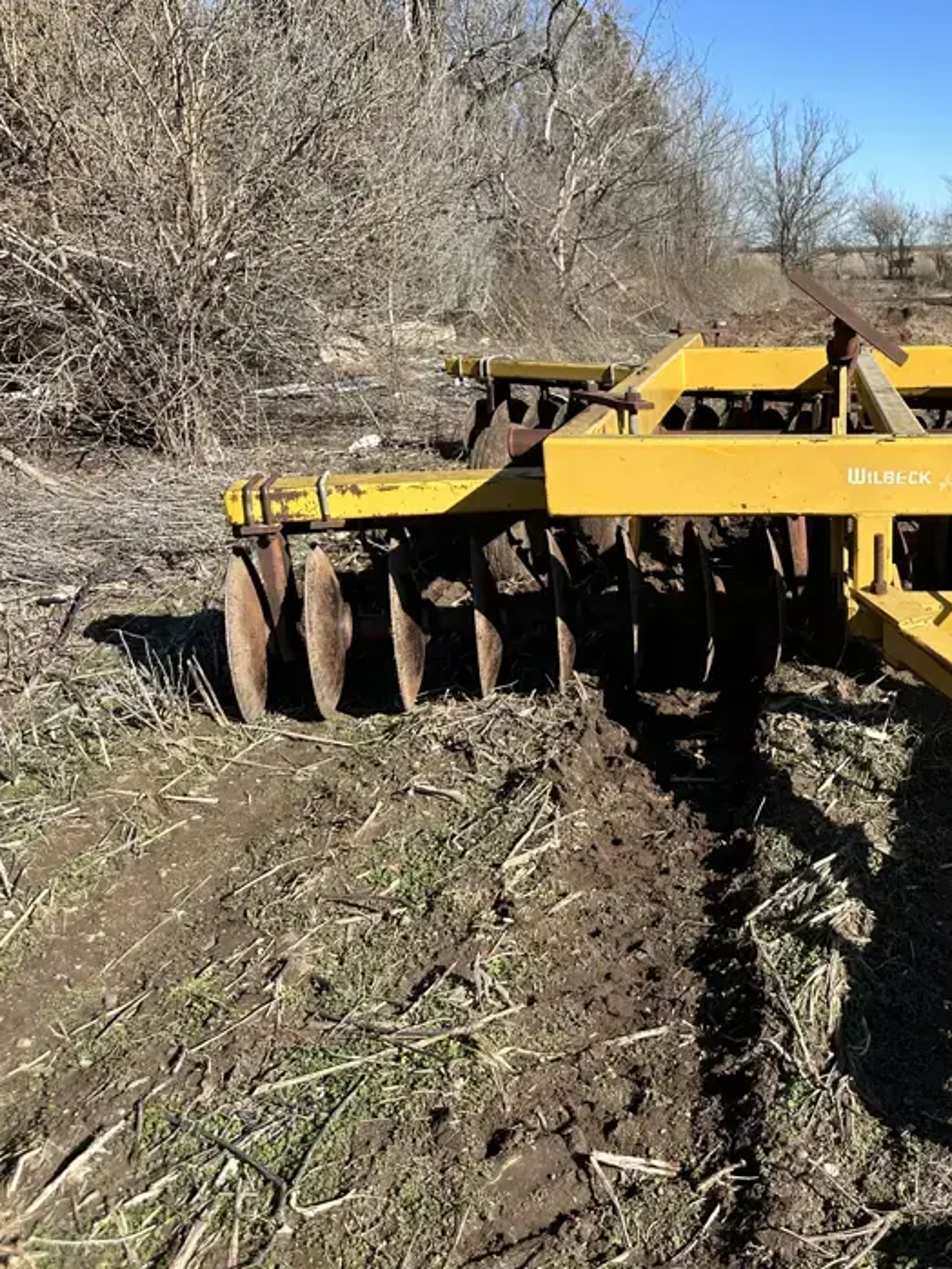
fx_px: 1209
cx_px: 845
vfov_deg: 55.3
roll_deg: +0.1
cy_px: 616
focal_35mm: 33
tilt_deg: -16.3
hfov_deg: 40.0
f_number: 1.78
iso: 80
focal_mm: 6.86
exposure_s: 1/2882
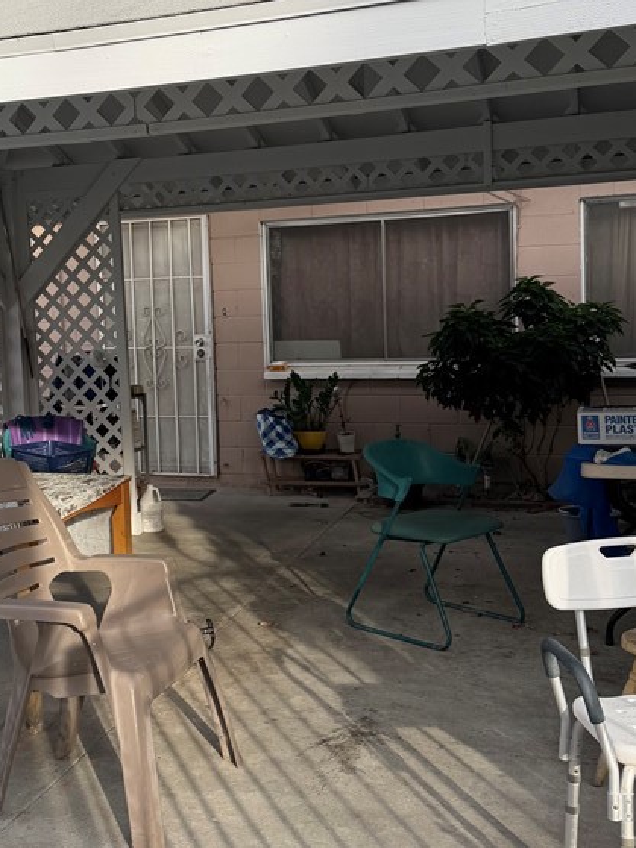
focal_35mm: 44
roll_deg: +2.3
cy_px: 363
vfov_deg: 42.8
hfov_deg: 32.4
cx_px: 184
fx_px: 1078
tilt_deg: -3.0
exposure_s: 1/1314
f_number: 1.78
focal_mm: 6.76
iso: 80
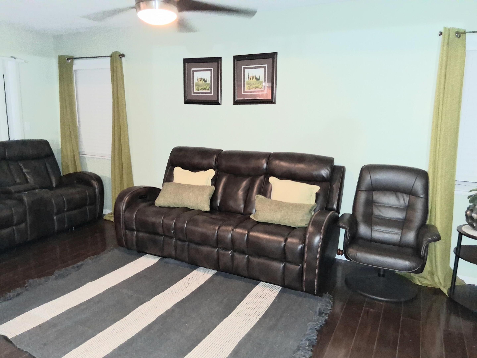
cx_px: 238
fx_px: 358
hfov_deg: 67.3
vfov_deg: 53.1
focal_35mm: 26
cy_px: 179
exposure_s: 1/24
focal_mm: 3.98
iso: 640
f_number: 1.8
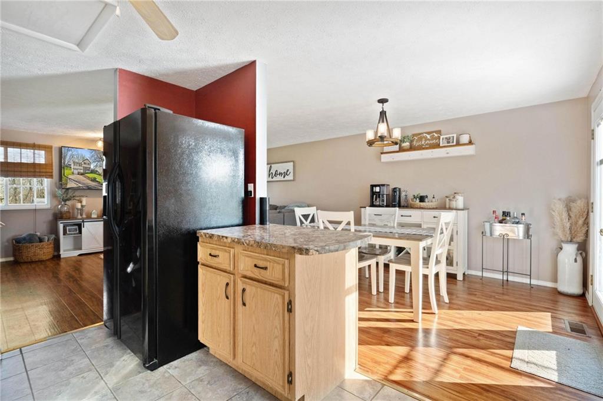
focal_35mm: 16
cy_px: 200
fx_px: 268
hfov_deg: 96.8
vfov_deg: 73.7
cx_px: 302
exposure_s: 1/250
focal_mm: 16
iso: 2000
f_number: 8
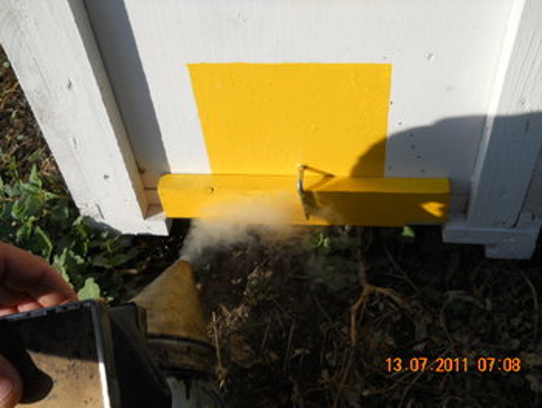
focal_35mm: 41
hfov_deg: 45.7
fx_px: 642
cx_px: 271
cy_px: 204
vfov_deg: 35.2
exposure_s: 1/400
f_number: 5.5
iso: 80
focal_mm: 6.72
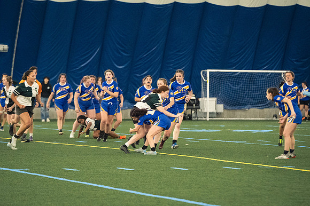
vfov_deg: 6.8
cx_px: 155
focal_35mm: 202
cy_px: 103
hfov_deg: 10.2
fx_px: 1738
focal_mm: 135
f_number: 2.8
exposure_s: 1/500
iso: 11400
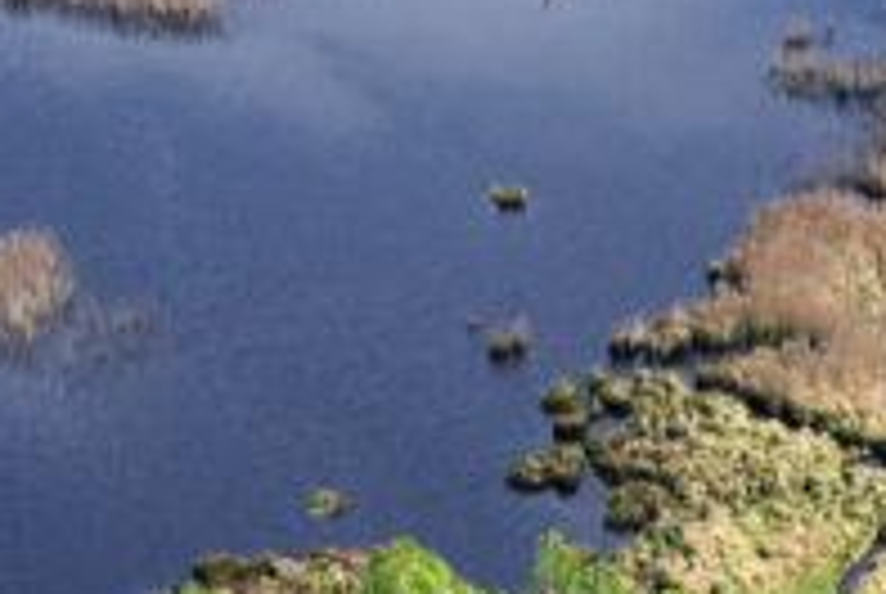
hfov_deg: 5.3
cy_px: -504
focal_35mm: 389
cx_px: 252
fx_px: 9588
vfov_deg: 3.5
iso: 200
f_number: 6.3
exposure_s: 1/500
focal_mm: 75
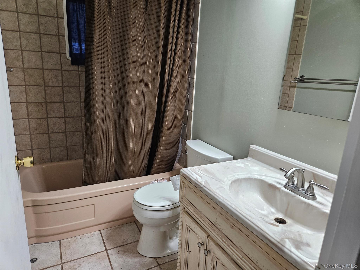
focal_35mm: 23
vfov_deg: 58.9
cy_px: 135
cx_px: 180
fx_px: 239
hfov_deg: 73.9
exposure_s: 1/120
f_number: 1.8
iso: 400
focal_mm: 5.4
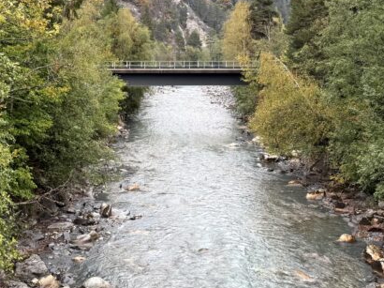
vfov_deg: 24.2
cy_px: 83
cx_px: 164
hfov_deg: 32.1
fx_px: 665
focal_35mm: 60
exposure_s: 1/327
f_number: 1.78
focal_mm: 6.76
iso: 100
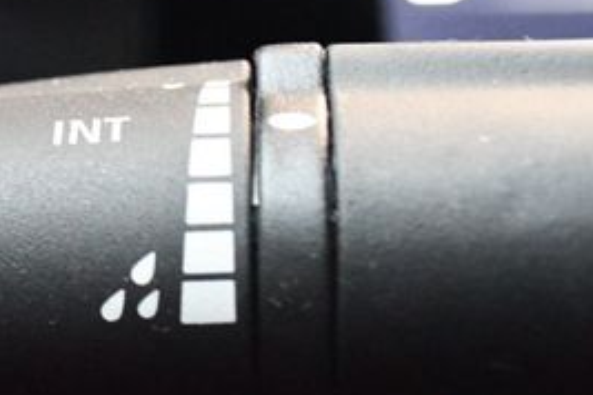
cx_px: -76
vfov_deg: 11.9
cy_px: 191
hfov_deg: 17.2
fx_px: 1894
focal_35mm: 115
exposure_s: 1/40
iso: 12800
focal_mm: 32
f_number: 4.8
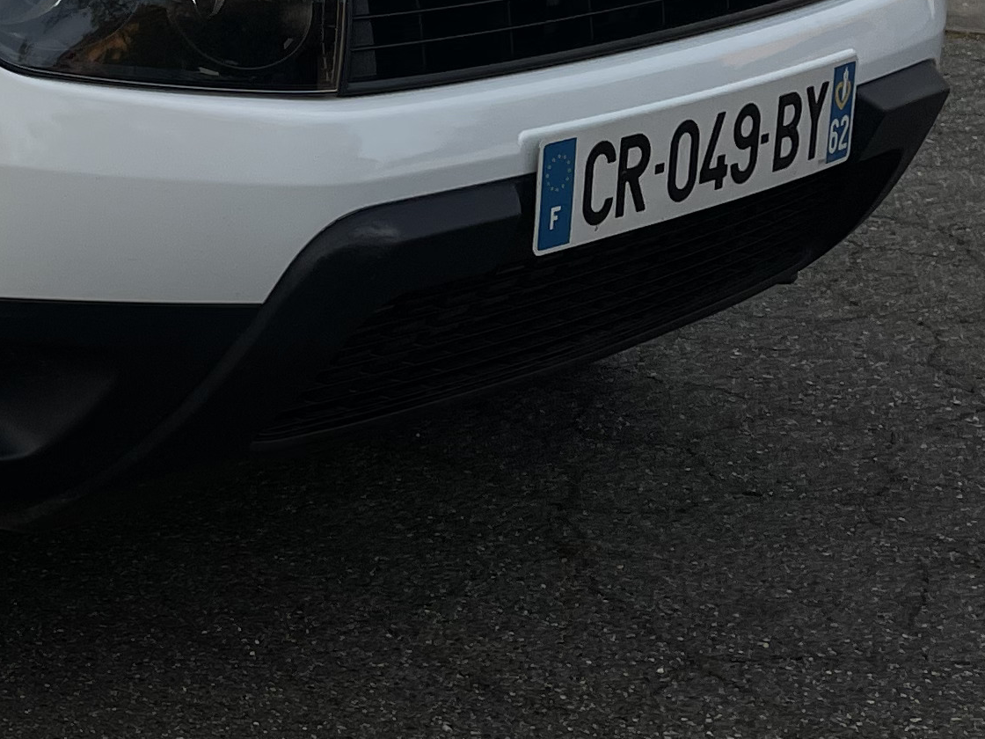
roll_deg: +2.7
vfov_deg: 16.2
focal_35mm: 90
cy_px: 71
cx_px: -369
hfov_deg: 19.7
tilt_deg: -12.5
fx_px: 2561
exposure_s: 1/618
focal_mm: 5.1
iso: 32
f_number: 1.6
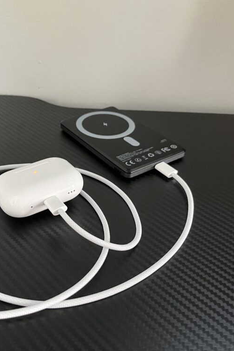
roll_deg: +0.0
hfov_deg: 35.5
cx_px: 74
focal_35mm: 37
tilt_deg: -35.6
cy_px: 173
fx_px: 361
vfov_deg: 51.9
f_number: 1.6
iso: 500
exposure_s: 1/53
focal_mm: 5.1
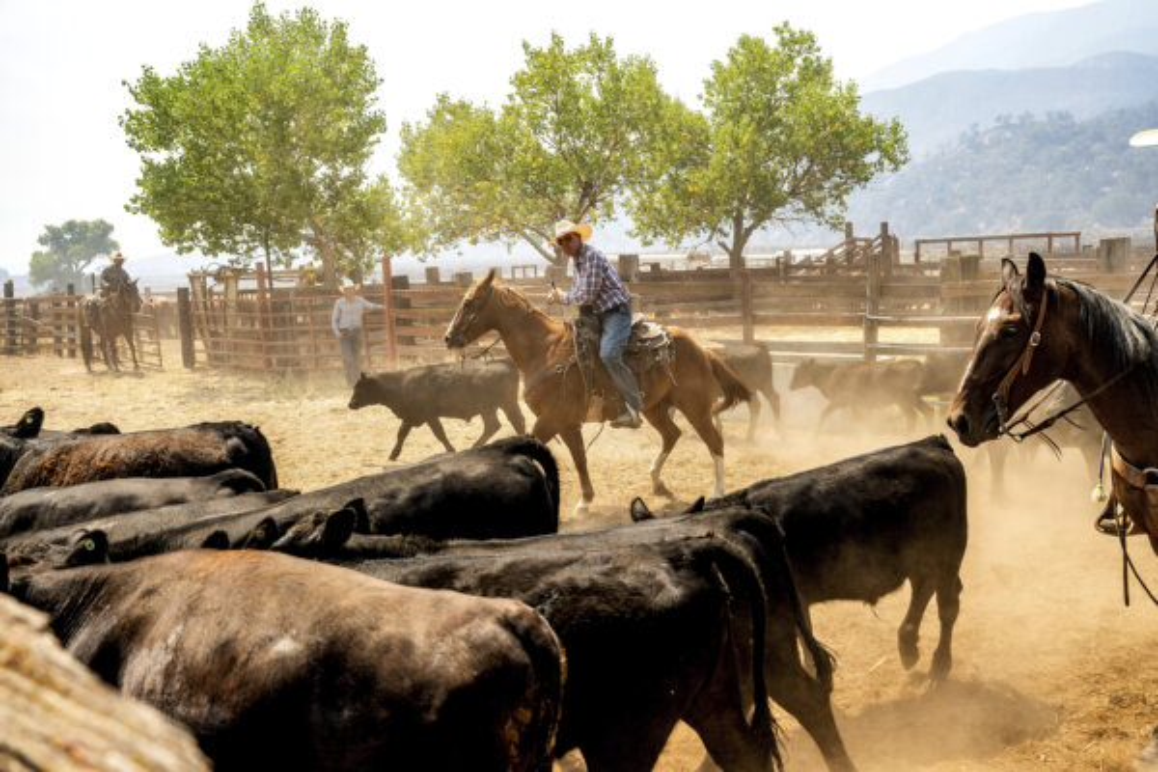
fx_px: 1110
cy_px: 386
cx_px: 579
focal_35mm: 34
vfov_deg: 38.4
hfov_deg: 55.1
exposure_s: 1/1500
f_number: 4.8
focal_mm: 34.5
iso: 400
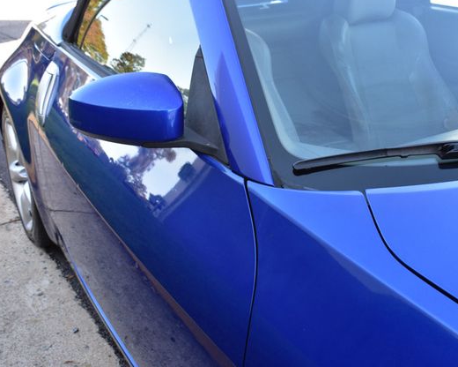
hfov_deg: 41.2
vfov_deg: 33.4
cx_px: 232
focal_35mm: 45
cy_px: 181
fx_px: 610
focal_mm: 26
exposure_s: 1/100
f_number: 9
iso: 400
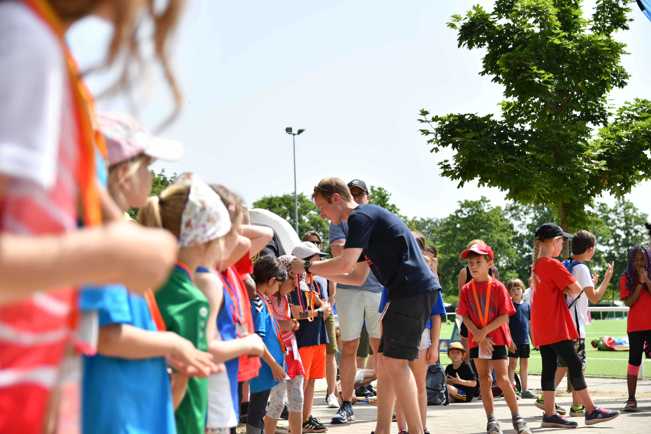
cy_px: 217
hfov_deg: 30.5
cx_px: 326
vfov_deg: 20.6
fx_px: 1193
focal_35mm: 66
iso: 100
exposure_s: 1/1250
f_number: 3.2
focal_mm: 44
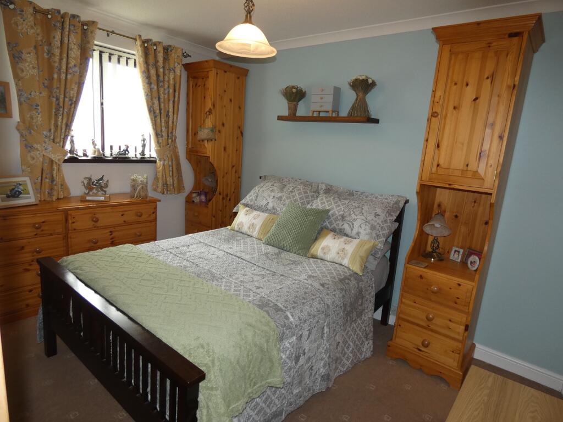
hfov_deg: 81.7
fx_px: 325
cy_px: 211
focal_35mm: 20
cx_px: 282
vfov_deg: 66.0
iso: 160
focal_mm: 3.6
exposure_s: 1/60
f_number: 2.8
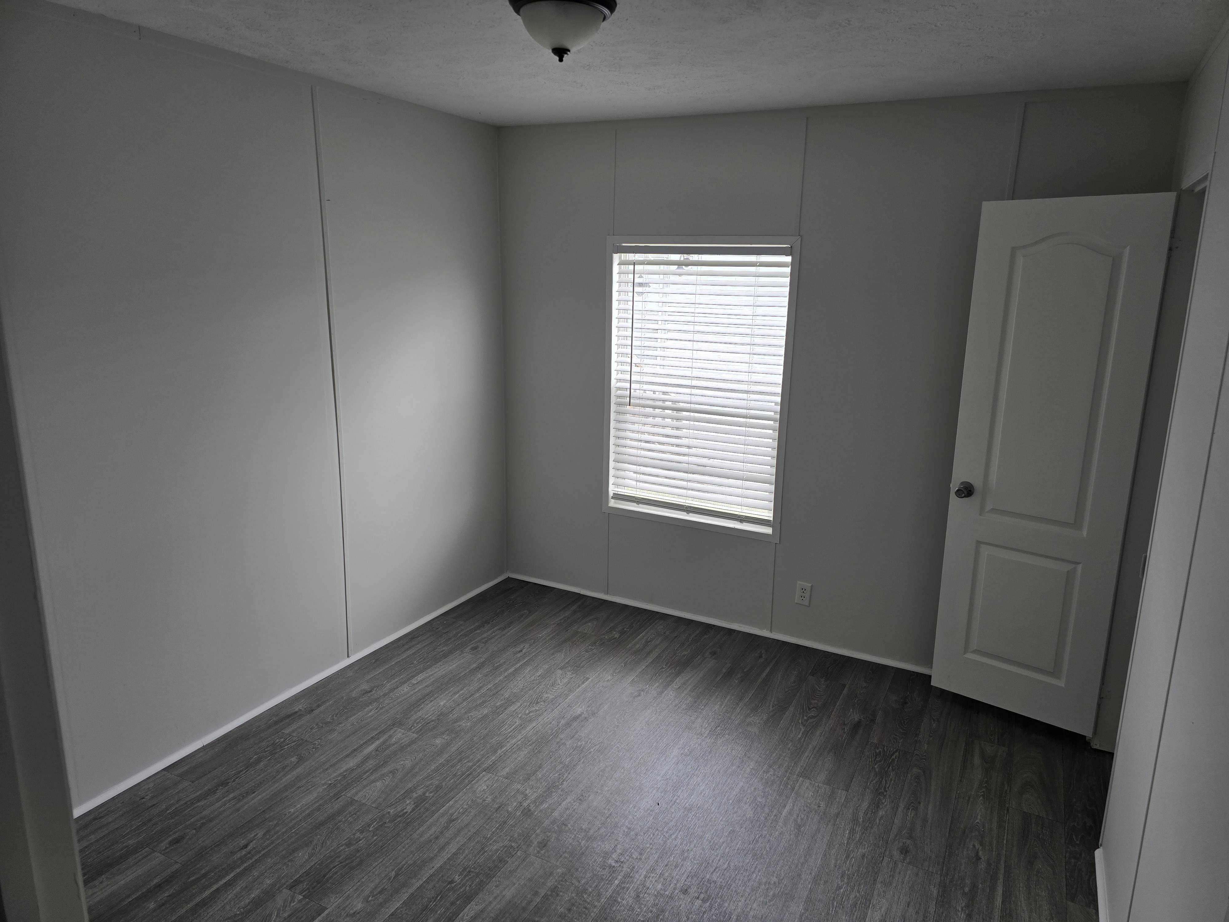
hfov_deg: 73.9
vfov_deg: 58.9
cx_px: 614
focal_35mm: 23
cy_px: 461
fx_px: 817
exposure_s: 1/180
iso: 32
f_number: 1.7
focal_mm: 6.3
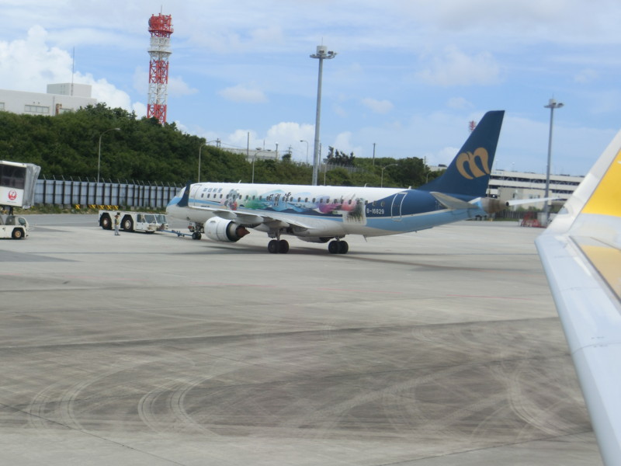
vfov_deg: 21.0
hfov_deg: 27.8
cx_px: 310
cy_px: 233
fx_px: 1256
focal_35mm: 70
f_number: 5.2
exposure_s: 1/640
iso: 80
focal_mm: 12.4
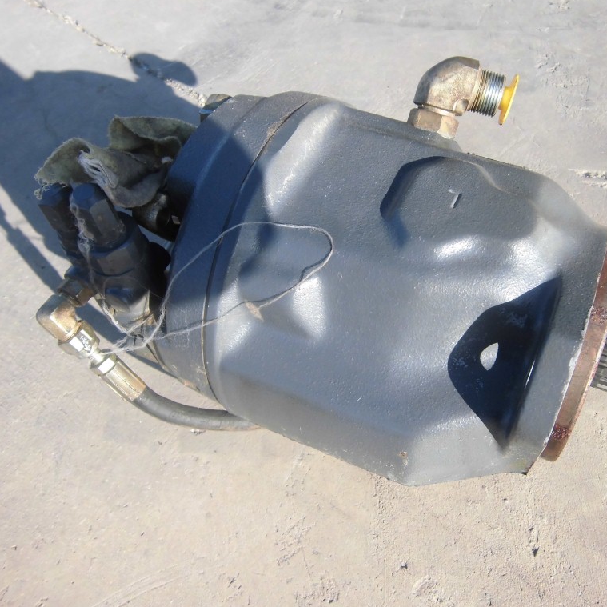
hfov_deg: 51.9
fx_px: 615
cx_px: 382
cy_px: 302
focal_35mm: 31
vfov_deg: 52.5
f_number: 2.8
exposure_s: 1/400
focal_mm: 4.7
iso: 100
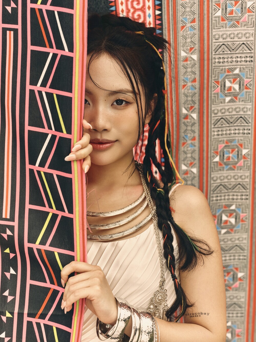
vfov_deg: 30.7
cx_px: 128
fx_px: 621
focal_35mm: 63
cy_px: 171
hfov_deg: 23.3
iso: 640
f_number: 5.6
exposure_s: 1/1600
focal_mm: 80
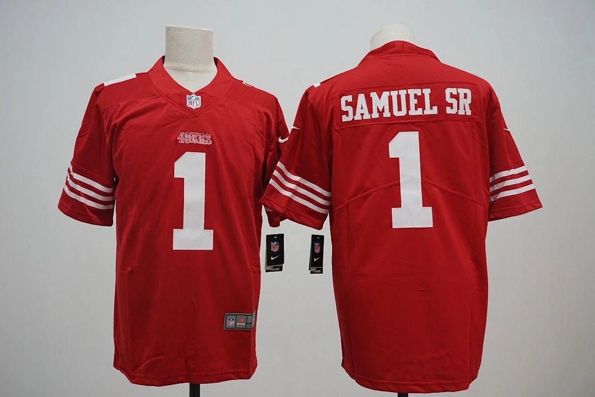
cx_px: 298
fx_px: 496
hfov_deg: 61.9
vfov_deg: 43.6
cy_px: 198
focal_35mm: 30
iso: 1250
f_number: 4
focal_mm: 30
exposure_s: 1/160
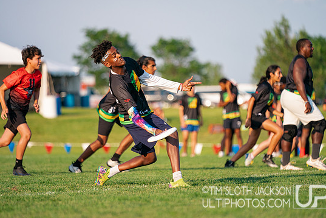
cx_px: 164
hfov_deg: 9.5
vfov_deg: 6.4
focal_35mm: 216
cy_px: 104
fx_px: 1956
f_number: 2.8
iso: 500
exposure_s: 1/4000
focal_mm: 200
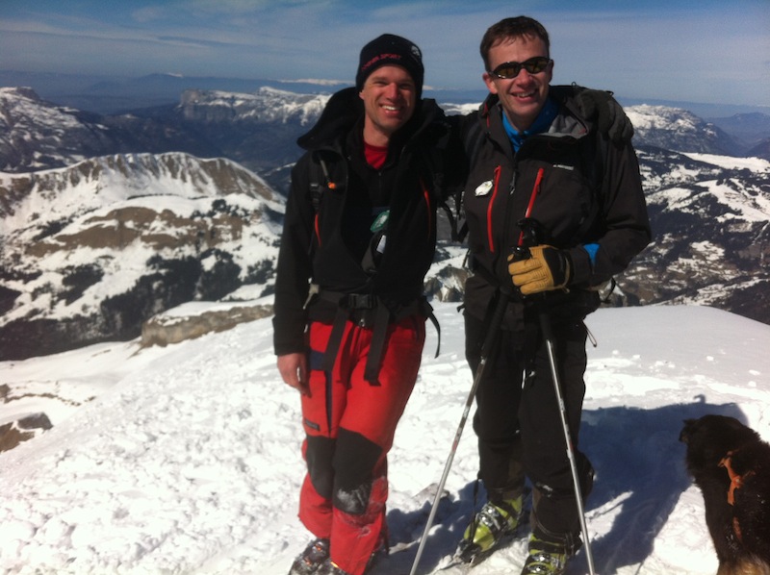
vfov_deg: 40.6
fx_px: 778
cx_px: 385
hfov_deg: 52.7
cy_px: 288
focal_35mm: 35
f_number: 2.8
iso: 80
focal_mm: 3.85
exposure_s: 1/3771
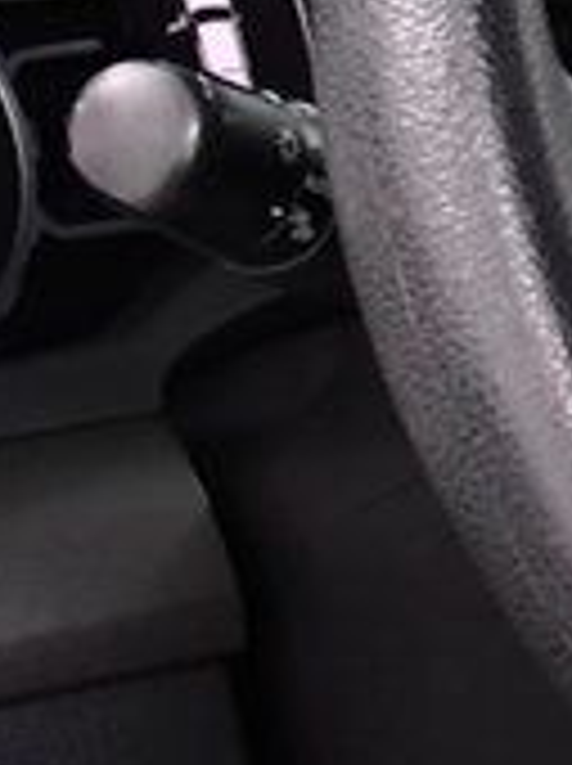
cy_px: 214
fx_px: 4616
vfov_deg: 9.5
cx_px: 1486
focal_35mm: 209
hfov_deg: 6.6
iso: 2500
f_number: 3.8
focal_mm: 24
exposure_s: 1/320
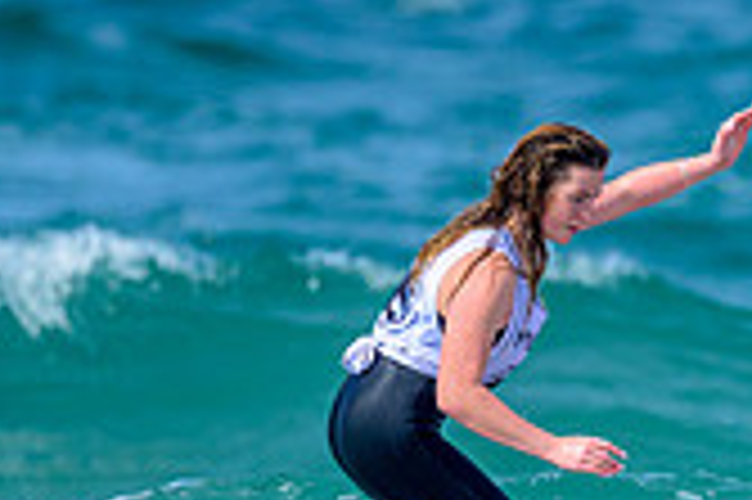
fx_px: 57992
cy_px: 606
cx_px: 729
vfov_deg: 0.5
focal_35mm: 2779
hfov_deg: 0.7
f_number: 6.3
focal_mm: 800
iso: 320
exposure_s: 1/2000
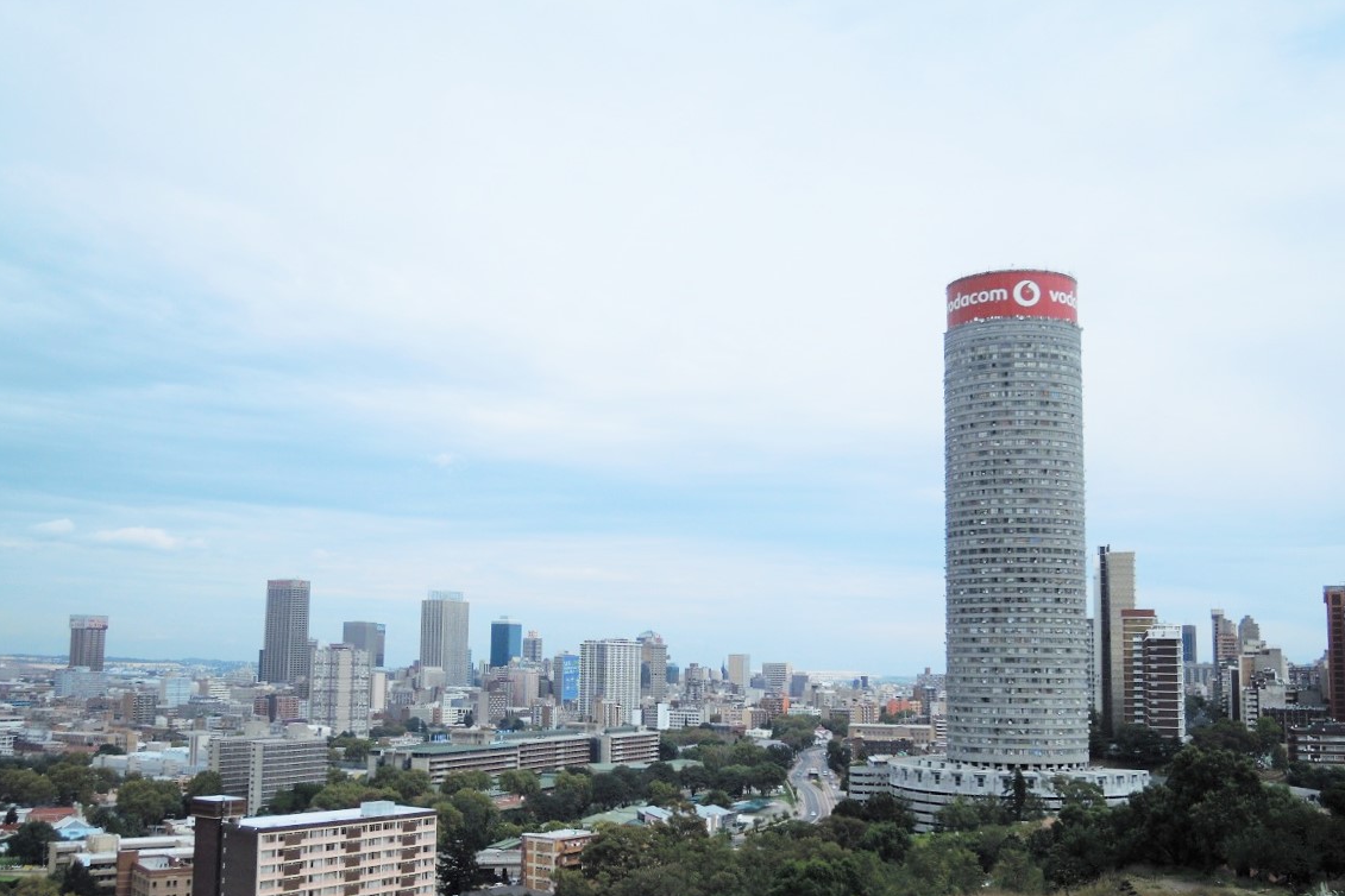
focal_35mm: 34
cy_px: 510
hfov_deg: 55.8
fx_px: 1270
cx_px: 662
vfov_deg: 38.8
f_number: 5.6
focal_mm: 5.7
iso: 100
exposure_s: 1/800
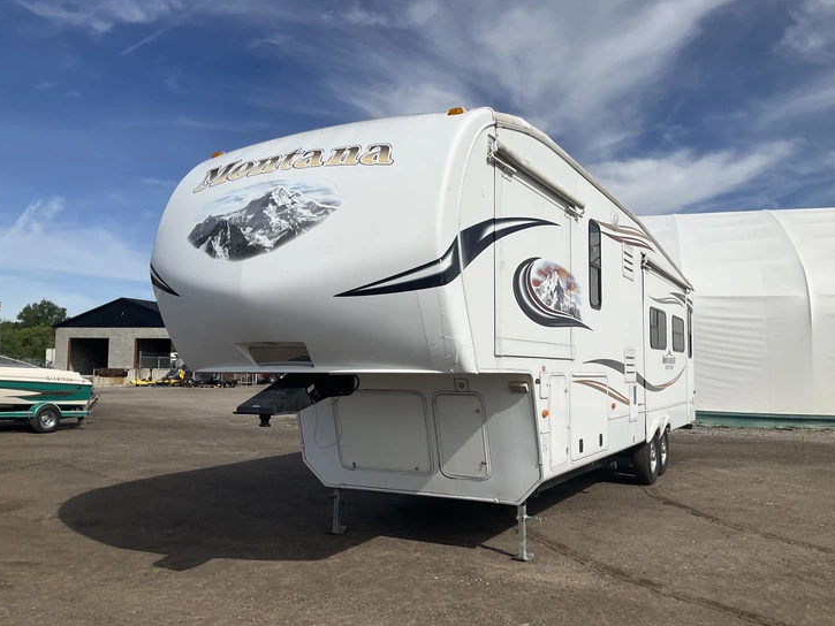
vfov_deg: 46.8
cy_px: 316
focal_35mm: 30
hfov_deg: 60.0
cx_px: 425
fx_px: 724
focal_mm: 3
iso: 25
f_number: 1.8
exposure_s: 1/3788
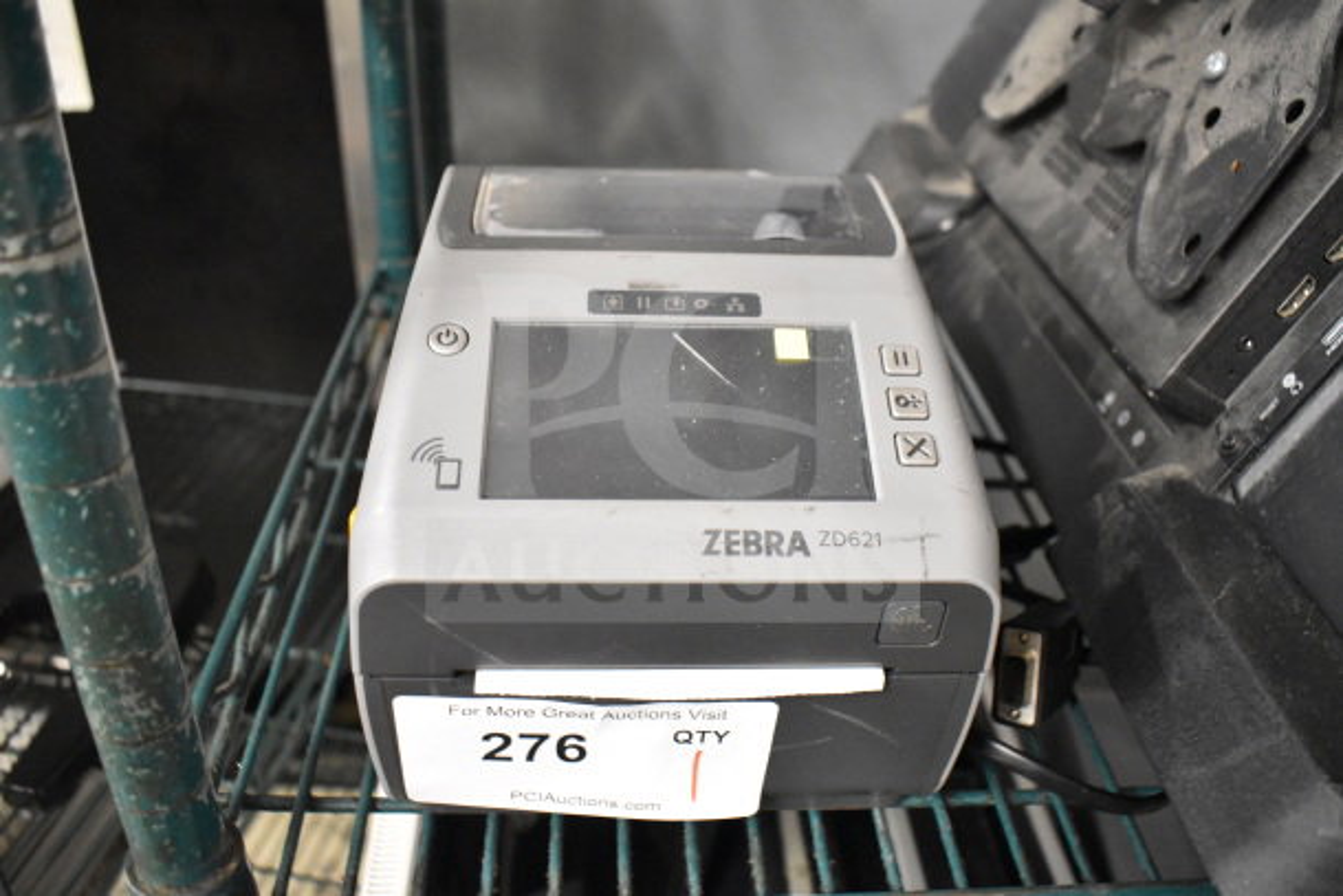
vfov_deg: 43.6
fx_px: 1119
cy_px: 448
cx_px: 672
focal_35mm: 30
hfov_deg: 61.9
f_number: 3.8
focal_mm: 20
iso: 5600
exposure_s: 1/30
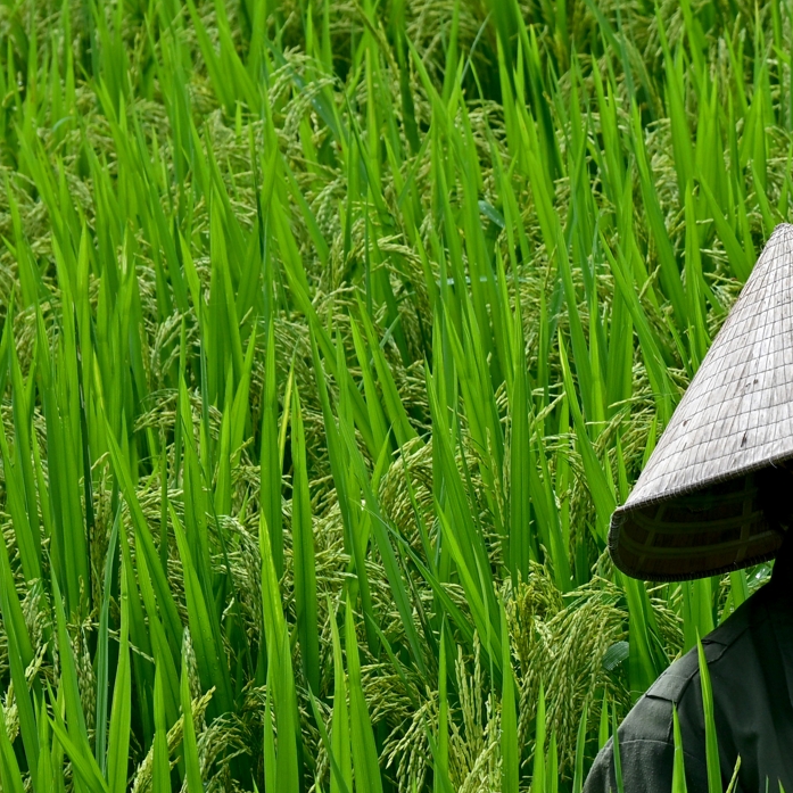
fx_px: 7135
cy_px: 469
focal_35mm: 275
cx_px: 1017
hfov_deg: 6.3
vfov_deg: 6.4
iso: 140
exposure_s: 1/250
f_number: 8
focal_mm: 71
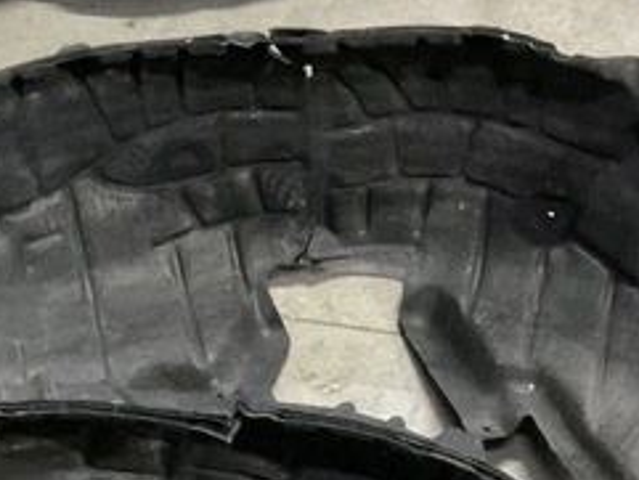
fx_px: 1422
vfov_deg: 18.4
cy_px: 528
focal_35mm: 77
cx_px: 239
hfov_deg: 25.2
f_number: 1.8
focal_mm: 3
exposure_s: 1/25
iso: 500
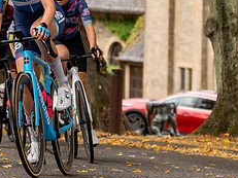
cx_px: 43
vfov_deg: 5.4
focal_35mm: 276
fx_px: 1897
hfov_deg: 7.2
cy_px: 1
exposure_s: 1/800
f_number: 2.8
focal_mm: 70
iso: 640
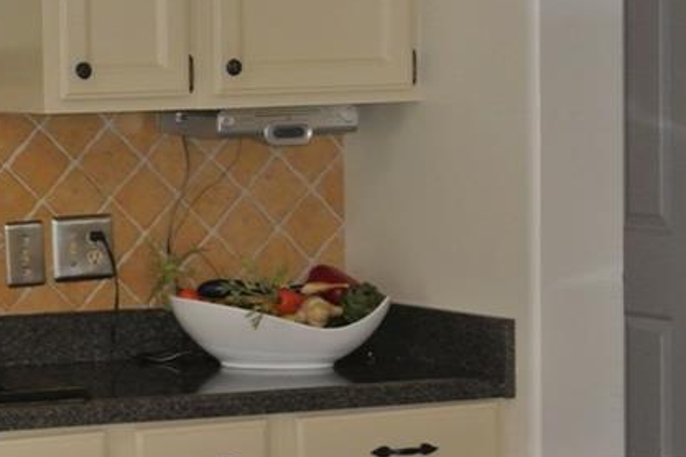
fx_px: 3373
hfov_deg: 11.5
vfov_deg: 7.8
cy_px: 235
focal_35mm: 177
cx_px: -21
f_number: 5.6
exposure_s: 1/60
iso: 800
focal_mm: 26.7
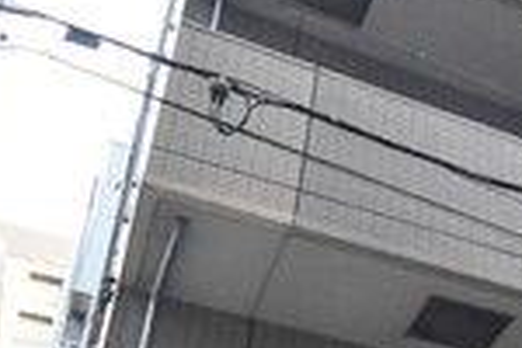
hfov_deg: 25.5
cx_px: 646
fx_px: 1017
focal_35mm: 70
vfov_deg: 18.4
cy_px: 421
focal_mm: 11
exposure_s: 1/125
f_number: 5.6
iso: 1000
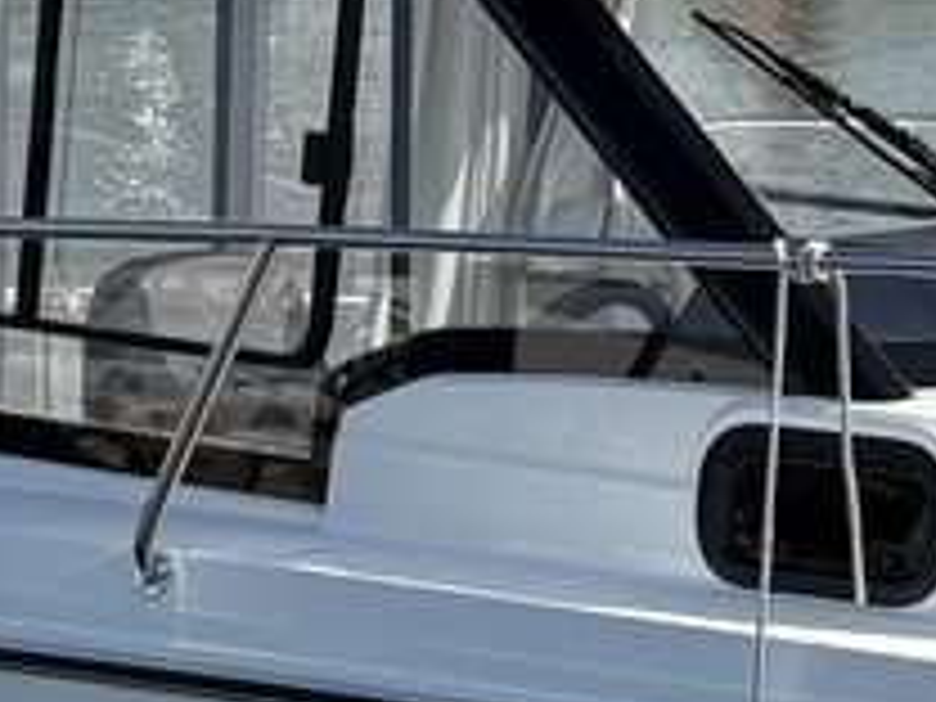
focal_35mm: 175
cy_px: 670
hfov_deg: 11.2
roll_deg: -1.1
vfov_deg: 8.4
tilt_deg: -12.1
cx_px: 940
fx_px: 4732
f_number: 1.6
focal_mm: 5.96
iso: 50
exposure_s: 1/5348
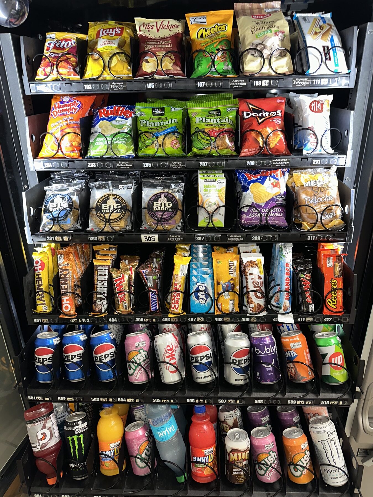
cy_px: 248
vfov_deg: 71.6
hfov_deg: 56.8
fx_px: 345
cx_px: 186
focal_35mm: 24
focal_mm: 6.86
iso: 80
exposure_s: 1/24
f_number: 1.78
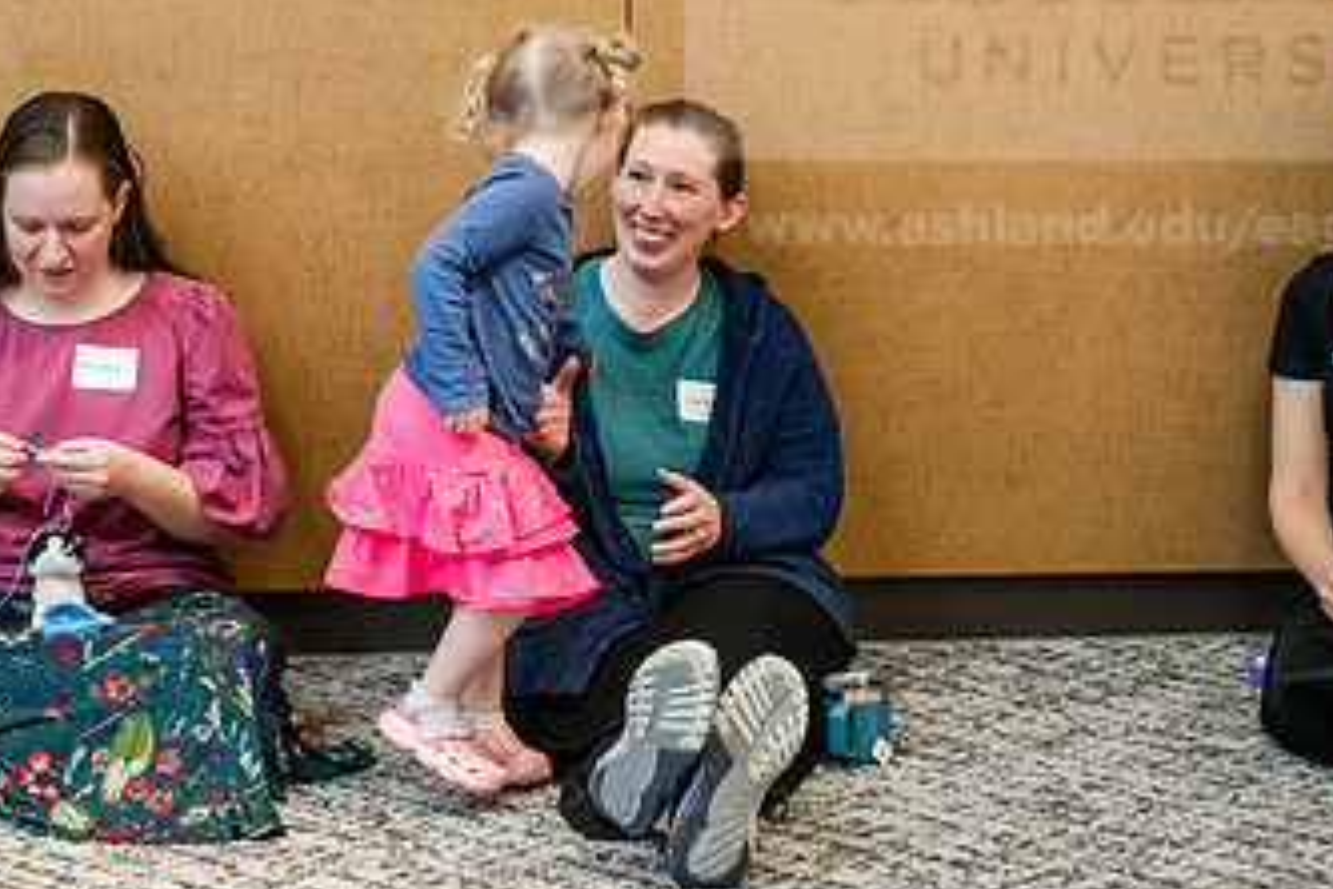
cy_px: 310
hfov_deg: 20.2
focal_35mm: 101
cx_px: 564
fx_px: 3740
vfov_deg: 13.5
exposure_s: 1/160
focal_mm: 58
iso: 2000
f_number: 3.2
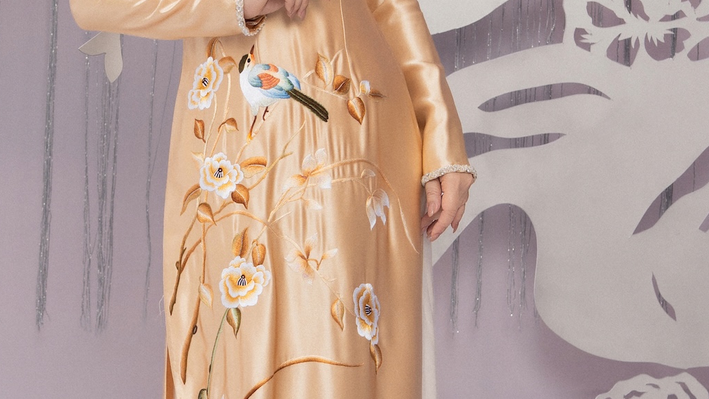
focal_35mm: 159
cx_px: 245
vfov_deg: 7.6
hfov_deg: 13.5
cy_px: 89
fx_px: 2990
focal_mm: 55
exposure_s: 1/160
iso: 200
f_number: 7.1
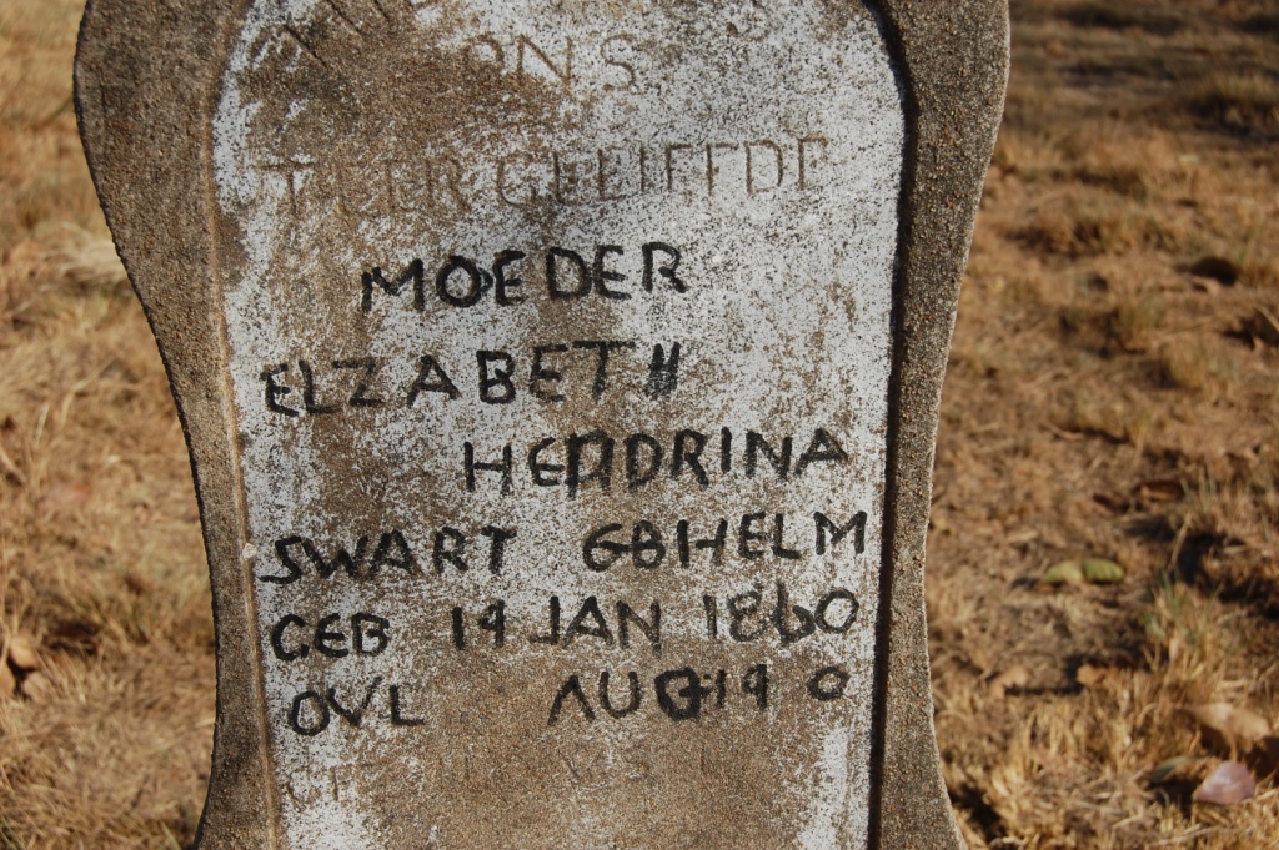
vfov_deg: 23.7
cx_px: 640
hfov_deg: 35.1
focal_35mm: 57
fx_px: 2023
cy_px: 425
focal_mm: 38
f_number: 9
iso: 200
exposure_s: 1/320
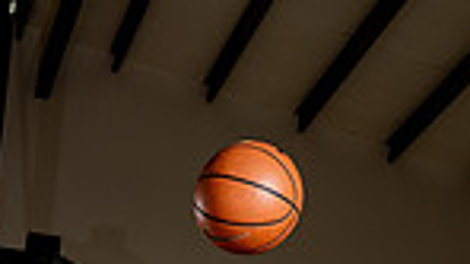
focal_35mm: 105
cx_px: 54
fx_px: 1308
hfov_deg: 20.0
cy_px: 690
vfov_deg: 9.8
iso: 200
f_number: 5.6
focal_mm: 33
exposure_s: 1/250
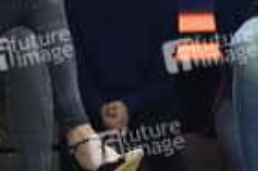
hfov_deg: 3.2
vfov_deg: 2.1
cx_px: 161
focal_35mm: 643
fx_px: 4603
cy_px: 6
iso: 1600
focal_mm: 200
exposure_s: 1/640
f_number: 2.8
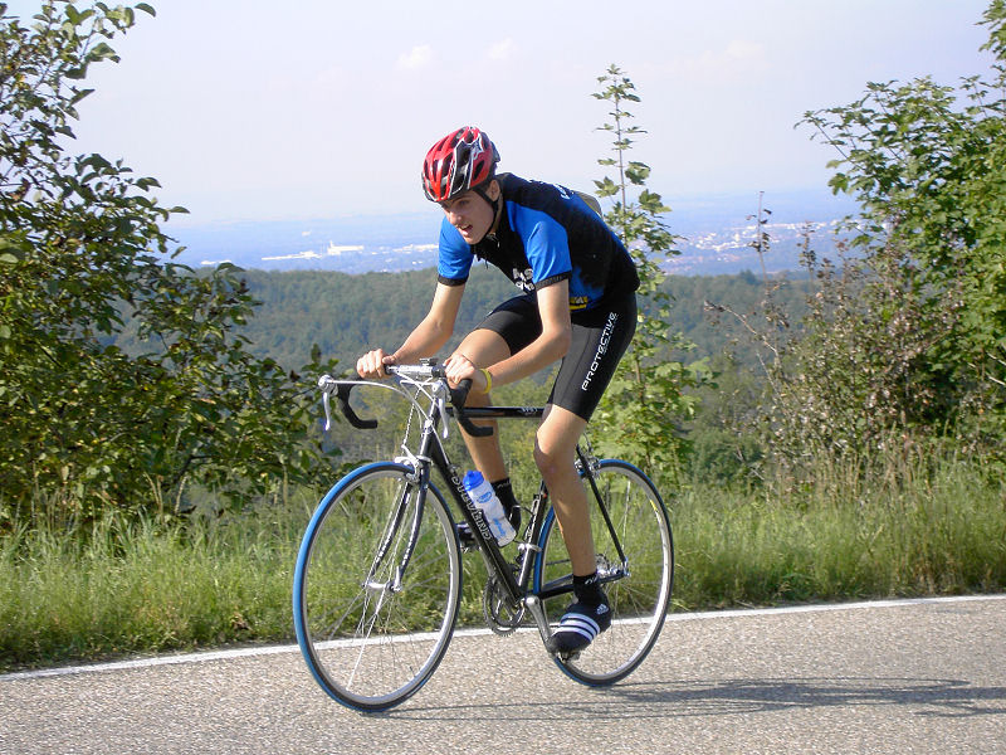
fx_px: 3051
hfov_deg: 18.7
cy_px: 378
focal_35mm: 105
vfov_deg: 14.1
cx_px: 503
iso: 100
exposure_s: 1/320
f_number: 5.6
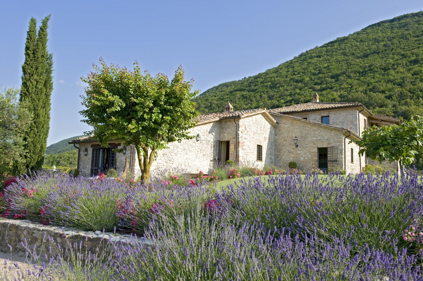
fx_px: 376
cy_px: 140
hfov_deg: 58.7
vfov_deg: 41.1
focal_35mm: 32
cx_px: 212
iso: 200
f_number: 13
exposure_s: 1/125
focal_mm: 32
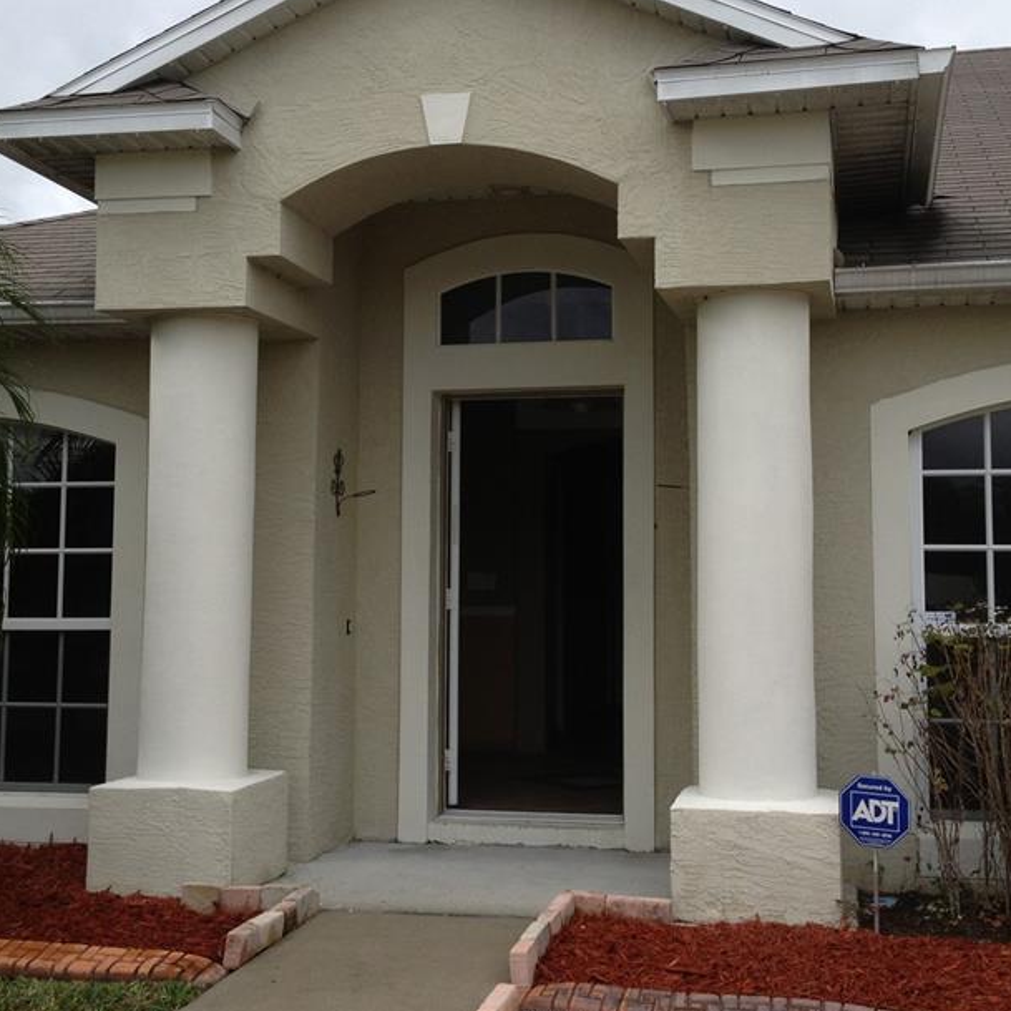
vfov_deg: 32.7
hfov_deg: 32.8
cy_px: 438
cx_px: 521
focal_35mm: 52
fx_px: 1718
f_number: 2.4
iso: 50
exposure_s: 1/935
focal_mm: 4.28
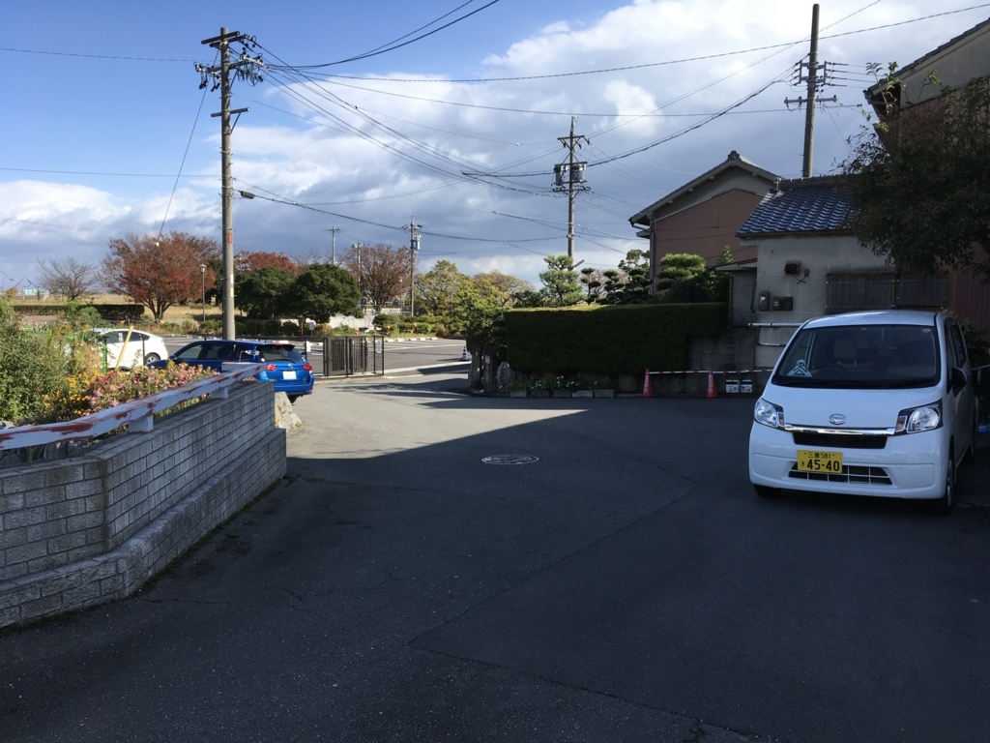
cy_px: 372
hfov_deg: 61.7
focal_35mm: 29
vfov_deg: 48.2
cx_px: 495
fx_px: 829
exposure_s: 1/1399
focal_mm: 4.15
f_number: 2.2
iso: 25
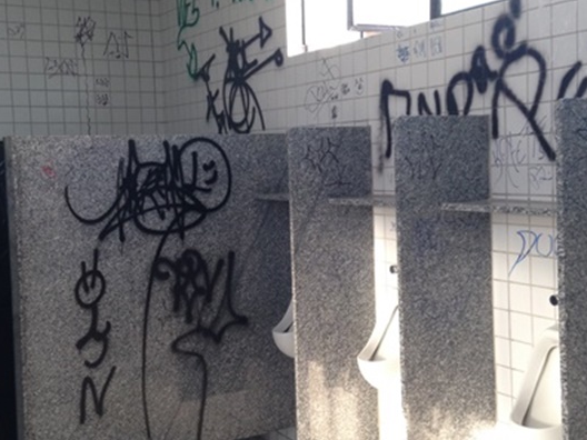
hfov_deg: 38.2
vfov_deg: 29.1
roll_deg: +2.6
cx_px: 289
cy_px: 207
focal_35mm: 50
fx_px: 848
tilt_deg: -3.5
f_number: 2.4
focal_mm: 4.12
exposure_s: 1/120
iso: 80
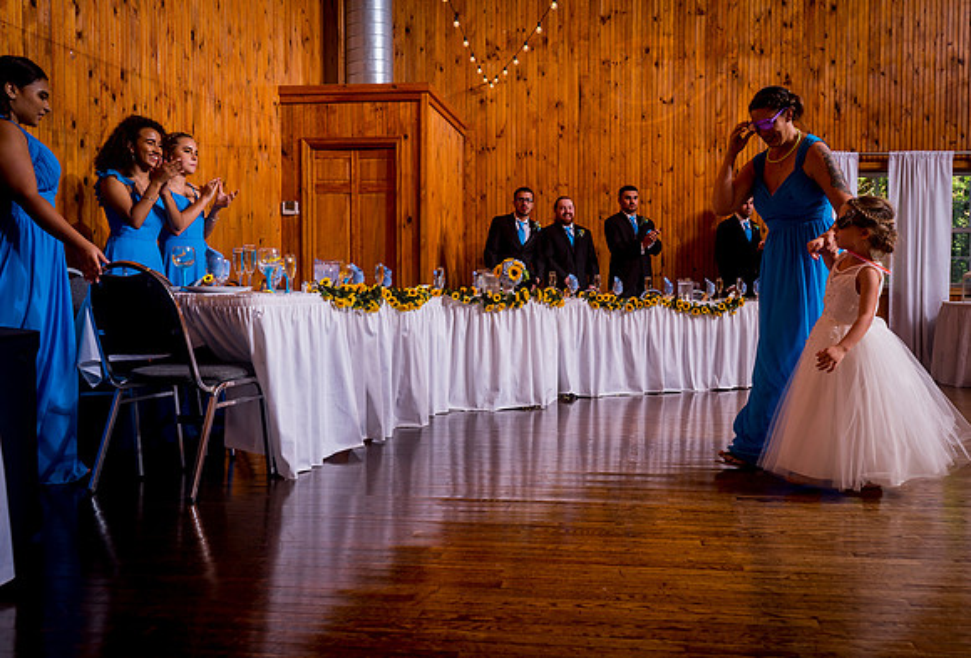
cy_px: 346
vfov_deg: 41.9
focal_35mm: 32
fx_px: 860
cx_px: 548
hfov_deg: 58.7
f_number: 5.6
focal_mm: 28
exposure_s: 1/125
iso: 200
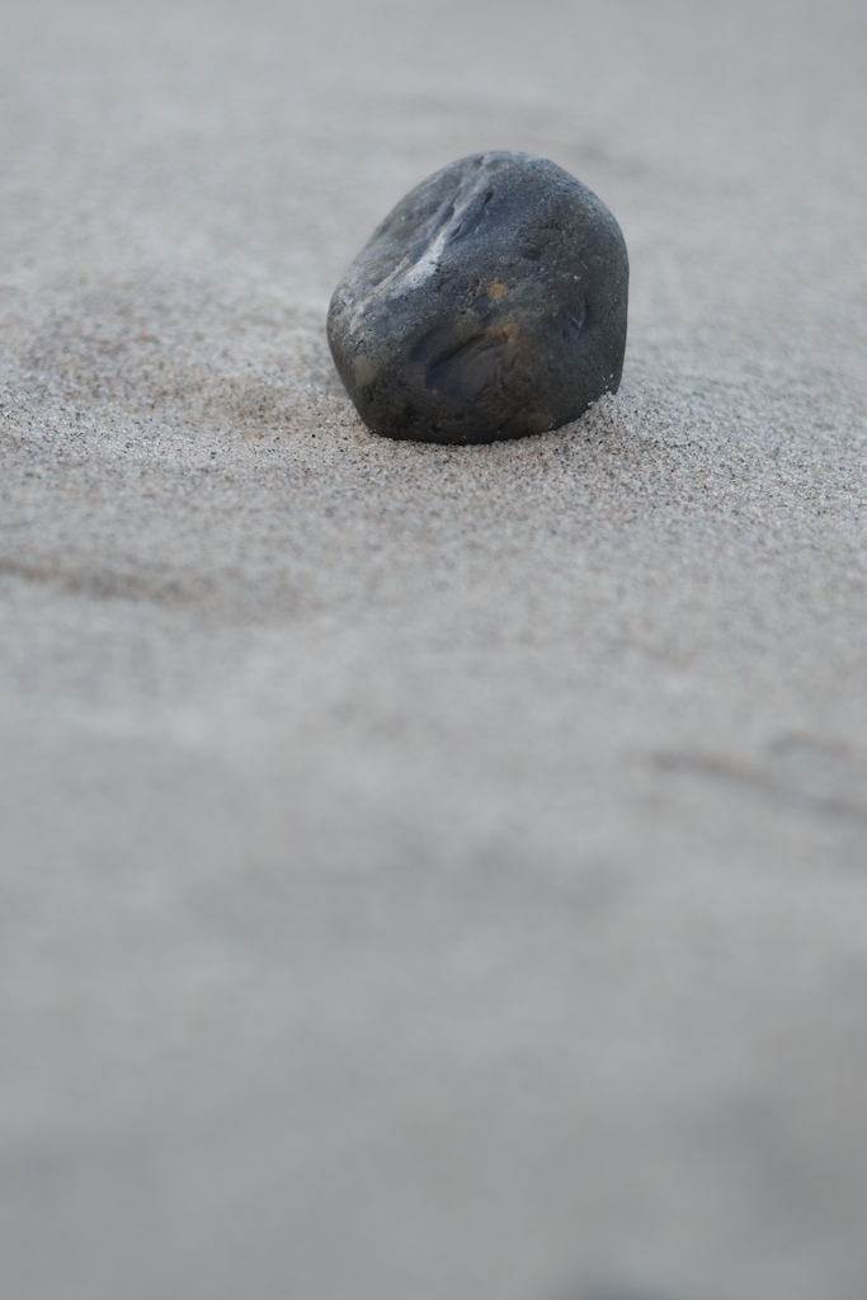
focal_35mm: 135
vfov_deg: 15.2
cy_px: 650
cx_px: 434
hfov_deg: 10.2
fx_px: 4875
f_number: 3.5
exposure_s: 1/320
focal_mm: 135
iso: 200
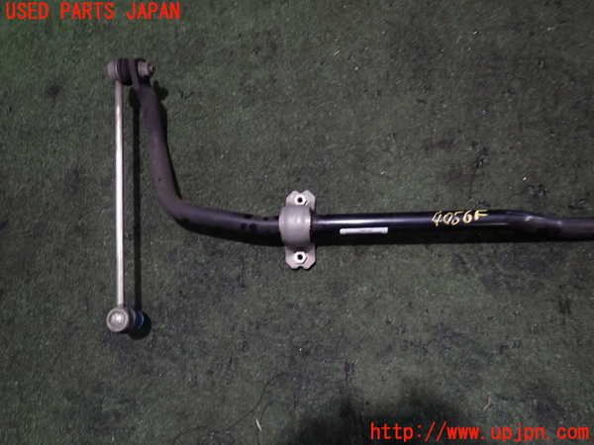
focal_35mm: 25
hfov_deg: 69.4
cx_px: 297
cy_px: 222
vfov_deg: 54.9
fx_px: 429
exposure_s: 1/30
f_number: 2
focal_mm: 4.5
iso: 320
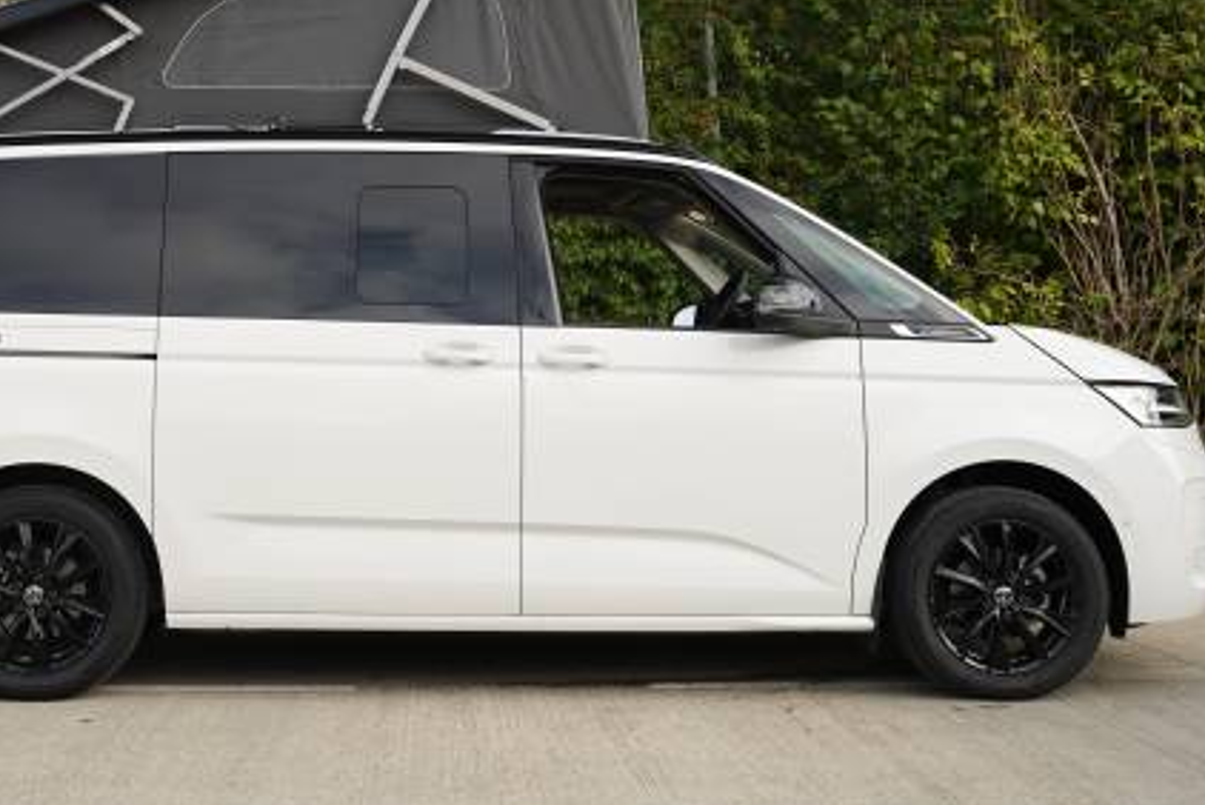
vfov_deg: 24.8
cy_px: 217
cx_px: 454
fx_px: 1811
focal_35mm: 54
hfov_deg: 36.6
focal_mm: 35.7
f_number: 4.5
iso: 100
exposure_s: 1/200
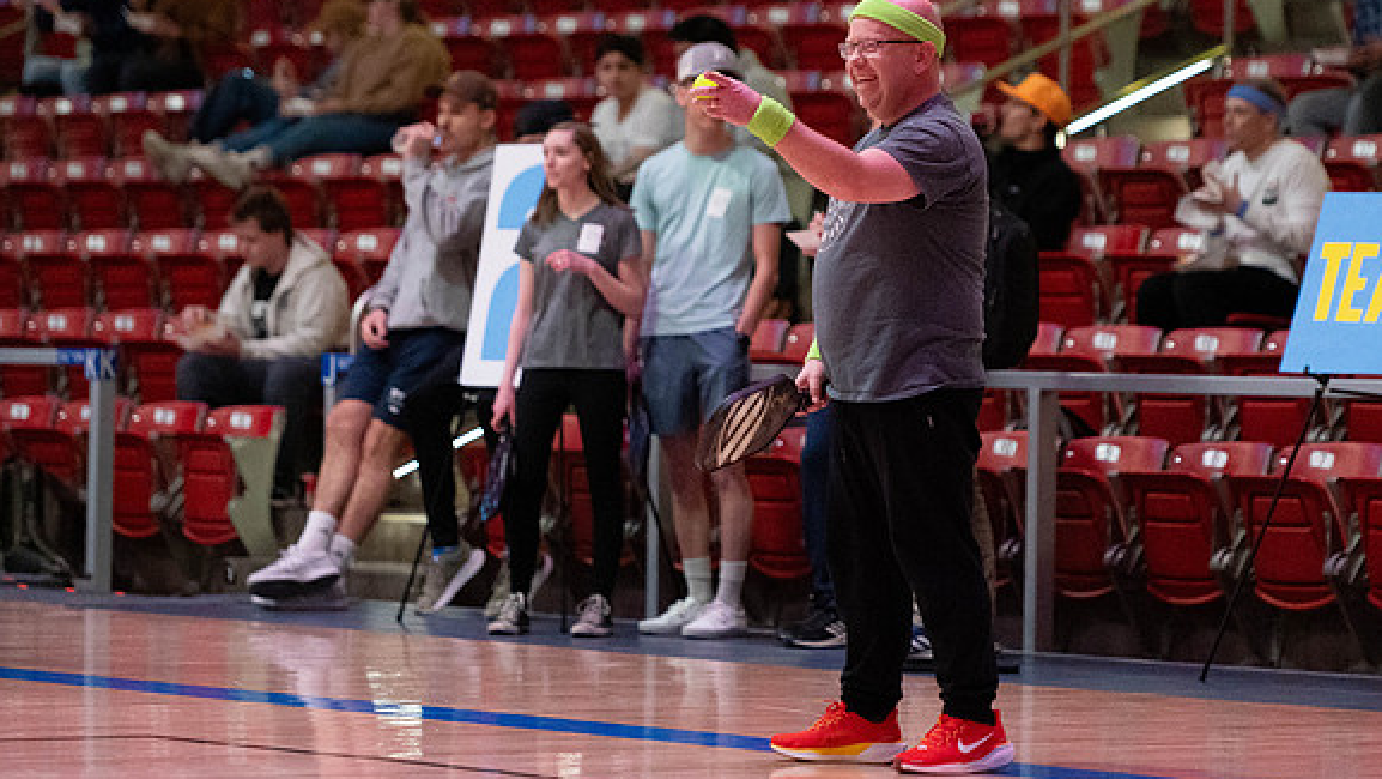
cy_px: 276
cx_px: 809
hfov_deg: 12.5
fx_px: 6305
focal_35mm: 172
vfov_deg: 7.1
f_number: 2.8
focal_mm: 140
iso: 10000
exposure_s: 1/1000
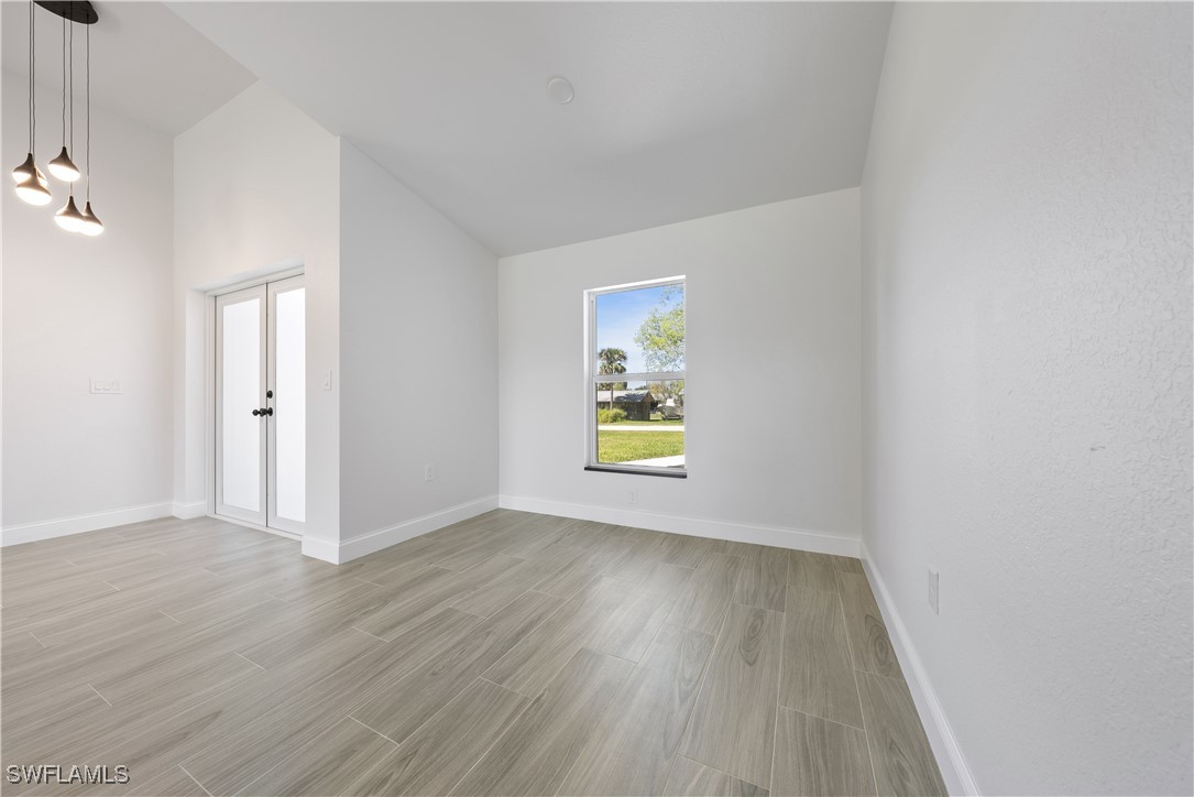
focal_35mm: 12
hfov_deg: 112.6
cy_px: 398
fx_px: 398
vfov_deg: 90.0
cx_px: 597
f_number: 9
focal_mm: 12
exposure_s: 1/5
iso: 200
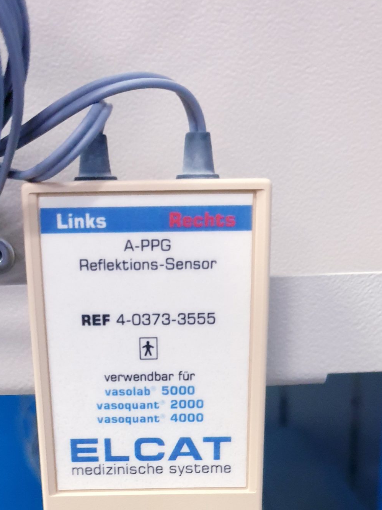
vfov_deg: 35.3
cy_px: 485
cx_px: 157
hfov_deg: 29.0
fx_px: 736
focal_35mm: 50
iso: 320
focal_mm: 4.3
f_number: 1.5
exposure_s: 1/33
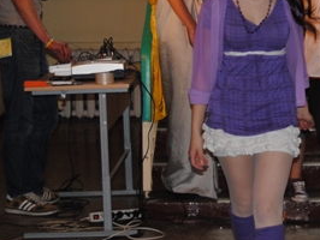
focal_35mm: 146
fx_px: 1351
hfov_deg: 13.4
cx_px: 268
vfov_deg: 10.1
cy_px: 42
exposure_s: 1/60
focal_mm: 42
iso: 200
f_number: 5
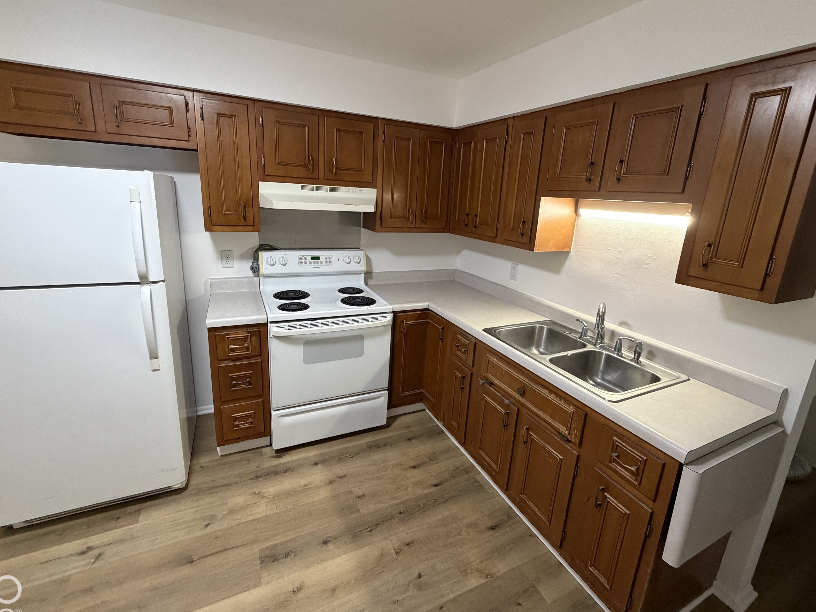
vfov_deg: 78.0
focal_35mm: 16
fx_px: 377
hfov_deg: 94.5
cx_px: 417
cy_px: 287
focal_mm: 2.22
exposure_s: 1/60
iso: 320
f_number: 2.2
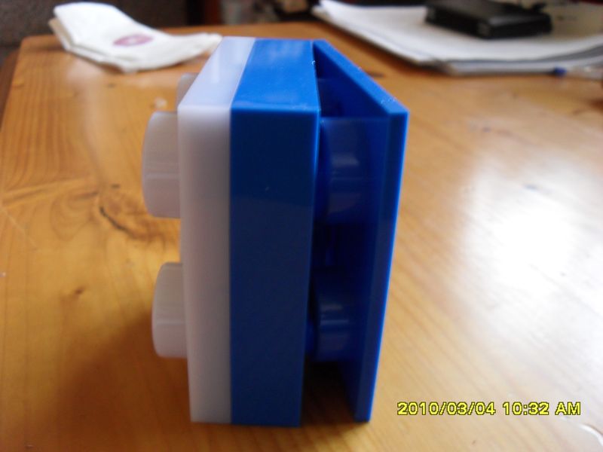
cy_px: 226
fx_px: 610
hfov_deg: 52.6
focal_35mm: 35
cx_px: 302
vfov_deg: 40.7
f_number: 2.8
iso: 200
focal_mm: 6.2
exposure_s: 1/6
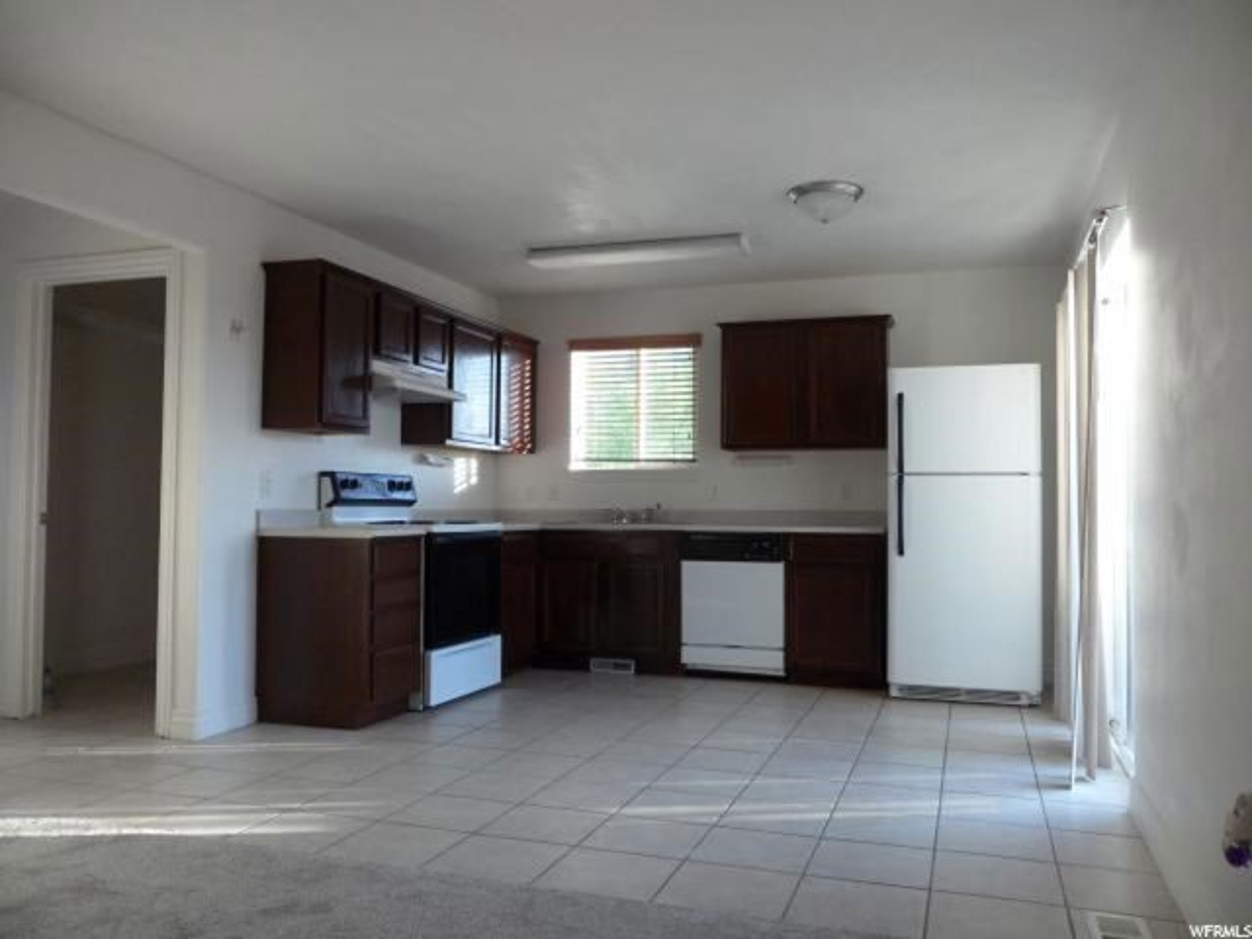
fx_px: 977
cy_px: 470
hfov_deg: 65.3
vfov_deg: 51.4
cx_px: 626
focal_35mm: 27
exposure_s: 1/45
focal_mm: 4.9
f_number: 3.5
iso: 160
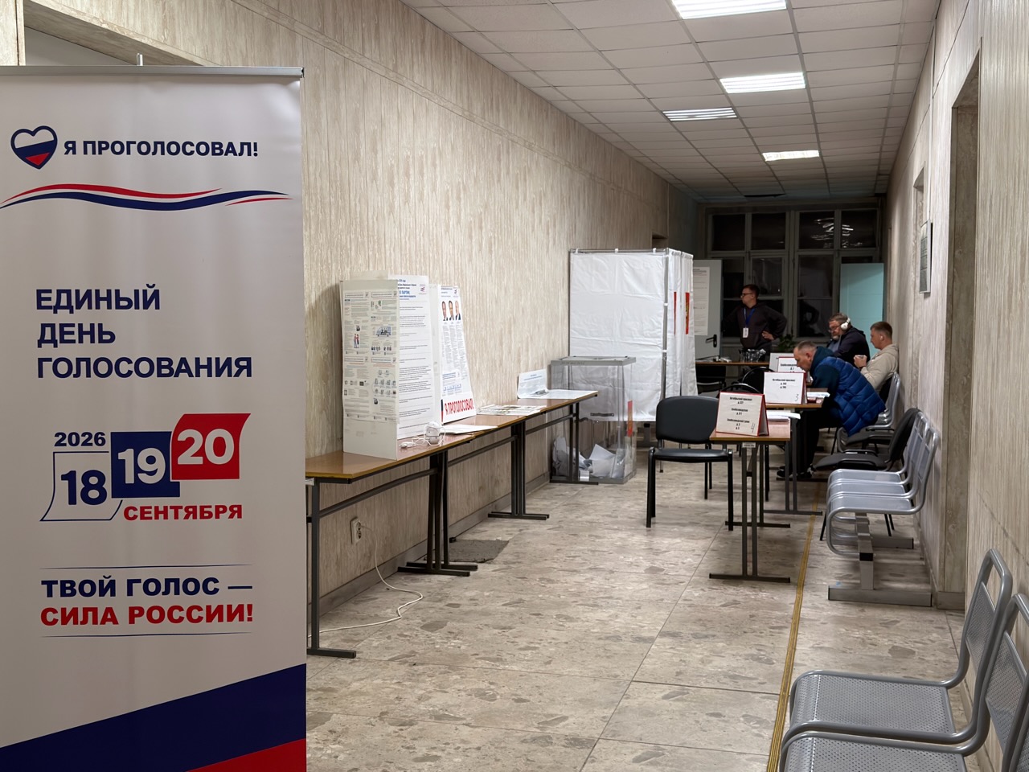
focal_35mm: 40
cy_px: 386
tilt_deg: -4.6
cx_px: 514
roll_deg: +0.2
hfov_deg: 46.8
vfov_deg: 36.0
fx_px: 1189
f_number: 1.78
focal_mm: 6.76
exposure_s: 1/33
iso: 200
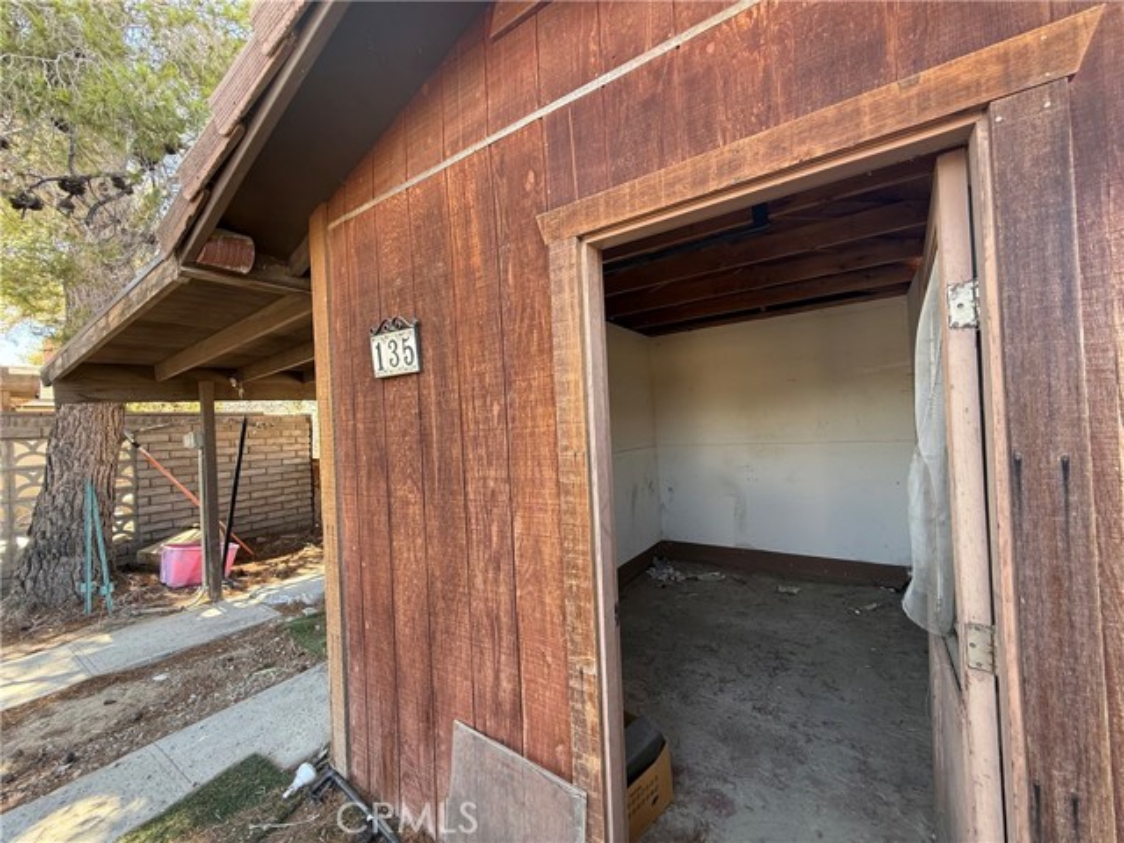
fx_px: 455
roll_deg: +2.6
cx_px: 562
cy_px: 422
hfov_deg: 102.1
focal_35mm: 14
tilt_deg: +1.0
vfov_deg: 85.7
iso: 100
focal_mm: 2.22
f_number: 2.2
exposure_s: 1/99
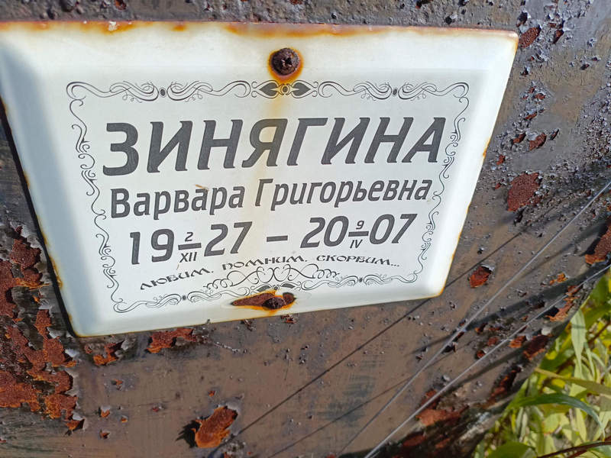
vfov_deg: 54.9
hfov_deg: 69.4
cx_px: 306
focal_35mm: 25
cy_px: 229
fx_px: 441
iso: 107
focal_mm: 4.76
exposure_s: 1/1149
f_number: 1.69
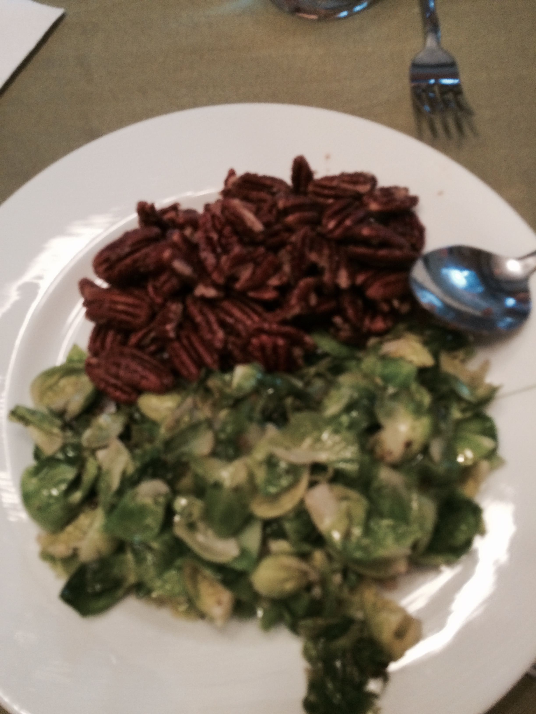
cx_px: 268
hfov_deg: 48.2
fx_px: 599
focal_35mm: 29
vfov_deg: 61.7
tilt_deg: -71.6
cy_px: 357
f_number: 2.2
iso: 320
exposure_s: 1/24
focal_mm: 4.15
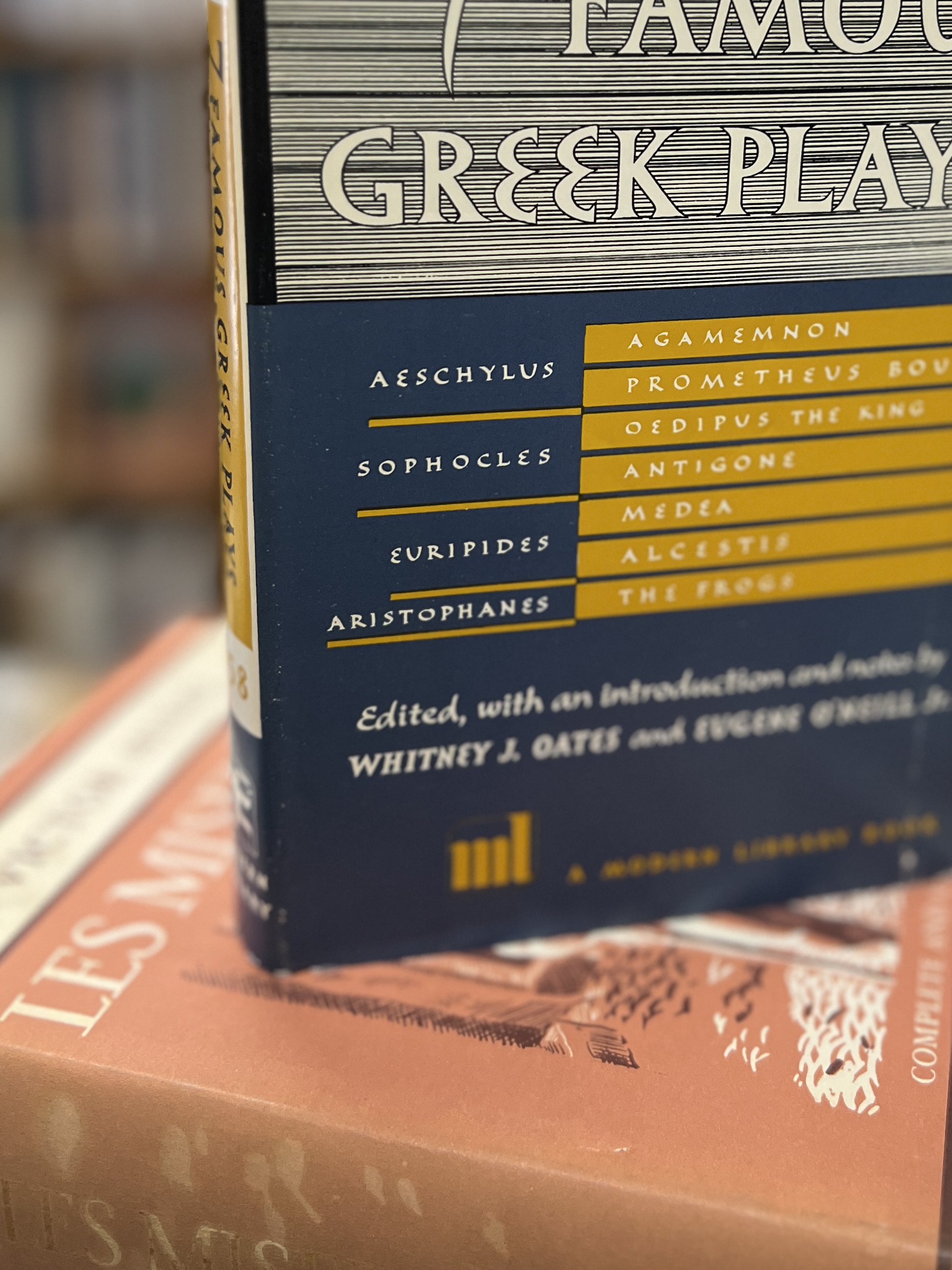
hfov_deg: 34.0
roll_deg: -0.1
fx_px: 1540
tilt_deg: -9.4
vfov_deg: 42.9
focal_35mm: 42
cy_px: 269
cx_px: 640
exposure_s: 1/60
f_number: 1.5
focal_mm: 5.7
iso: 125
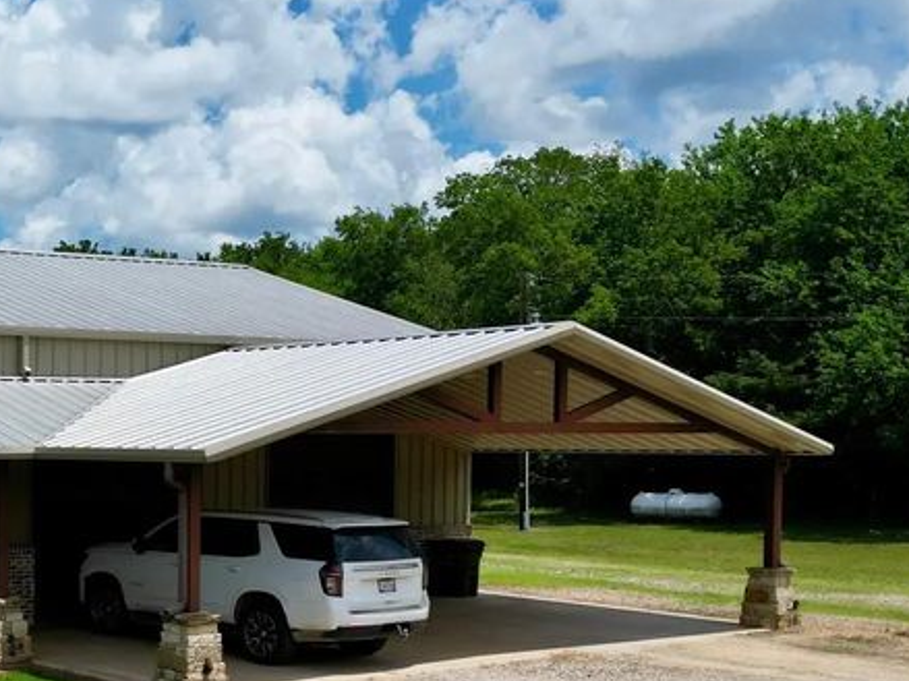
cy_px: 501
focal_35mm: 56
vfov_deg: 25.8
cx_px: -25
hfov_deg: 31.5
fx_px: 1470
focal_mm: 6.72
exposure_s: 1/5000
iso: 120
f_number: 1.7
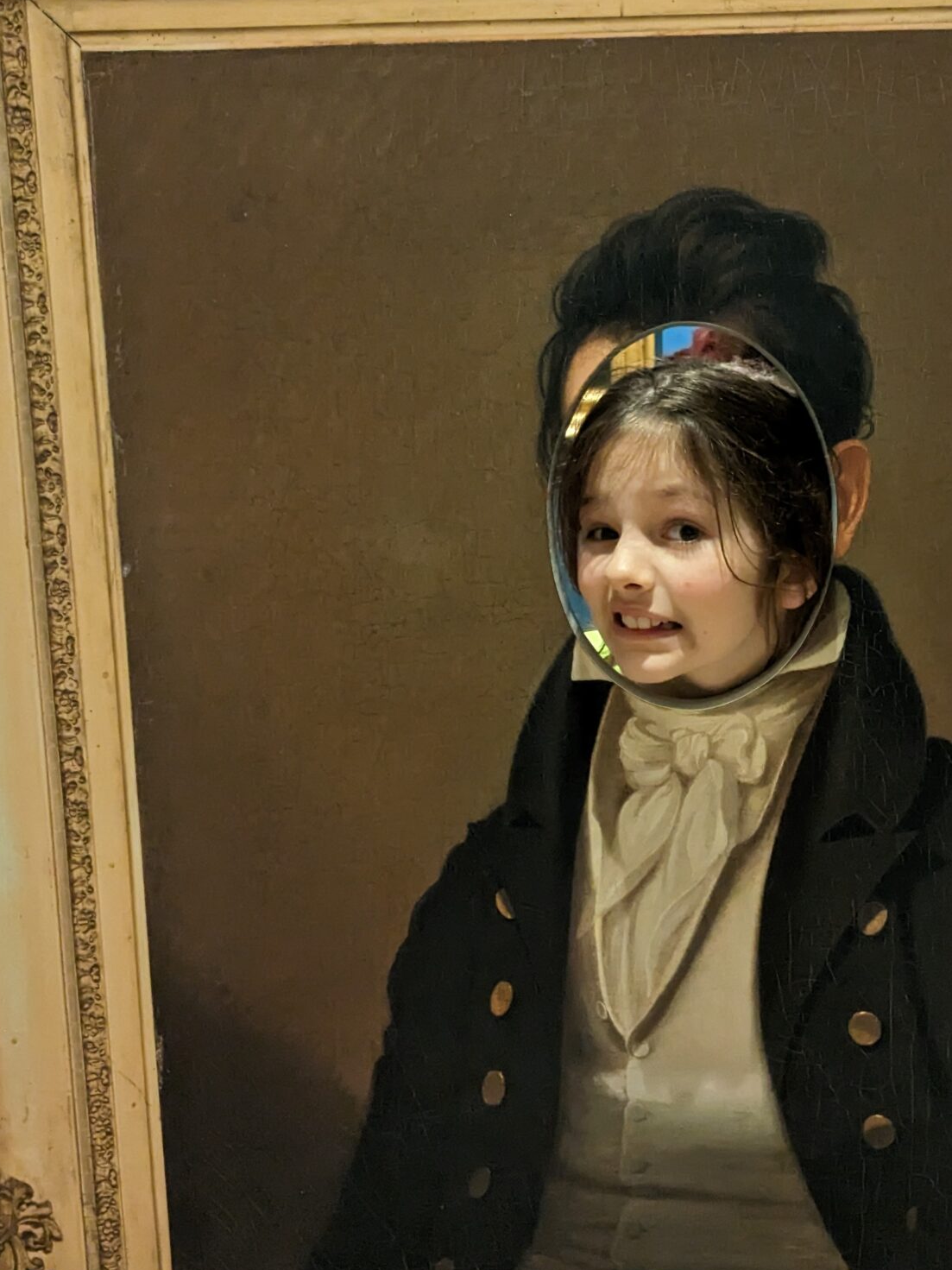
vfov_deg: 40.4
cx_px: 649
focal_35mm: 47
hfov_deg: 30.6
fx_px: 1724
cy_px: 578
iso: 1480
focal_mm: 4.38
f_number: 1.73
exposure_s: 1/60
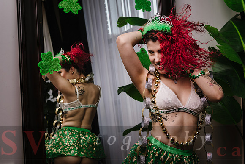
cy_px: 77
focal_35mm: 51
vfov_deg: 26.7
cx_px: 116
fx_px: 345
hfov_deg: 39.1
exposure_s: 1/160
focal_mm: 48
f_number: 4.5
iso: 64
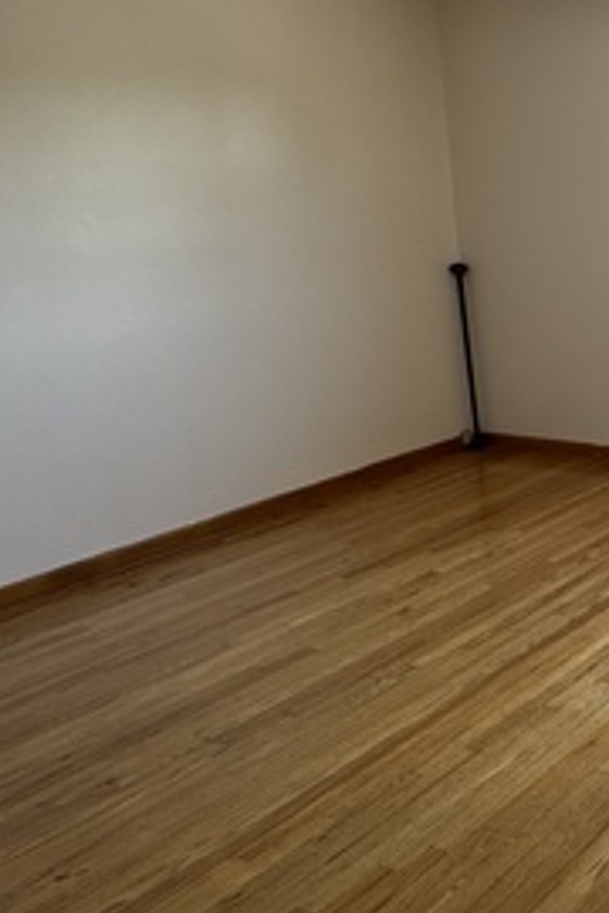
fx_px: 913
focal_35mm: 36
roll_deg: +0.1
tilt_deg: -10.4
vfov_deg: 52.5
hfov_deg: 24.9
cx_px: 979
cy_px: 331
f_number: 2.2
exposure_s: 1/136
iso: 40
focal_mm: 2.22
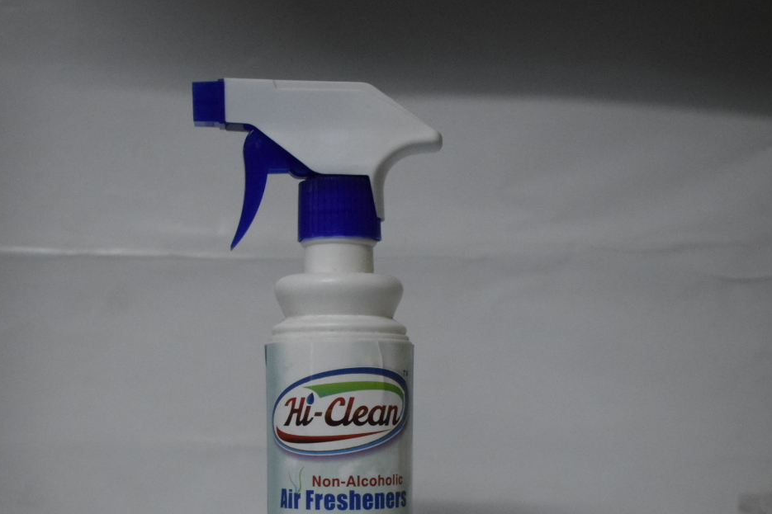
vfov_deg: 25.4
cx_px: 373
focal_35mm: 52
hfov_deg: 38.2
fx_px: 1115
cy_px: 431
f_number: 3.8
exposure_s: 1/125
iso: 3200
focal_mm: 20
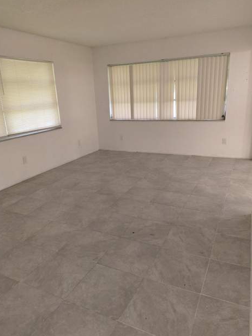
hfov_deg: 53.1
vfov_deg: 67.3
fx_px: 252
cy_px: 171
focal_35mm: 26
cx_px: 125
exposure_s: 1/50
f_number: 1.7
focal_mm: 4.68
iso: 1905
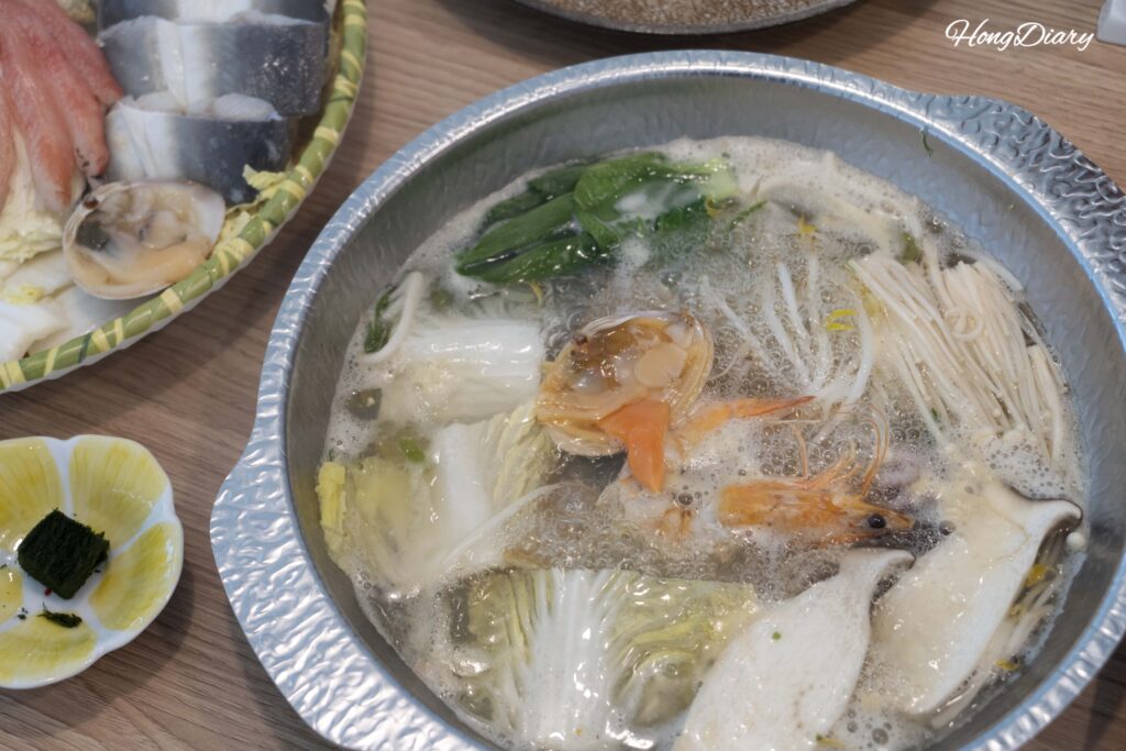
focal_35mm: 50
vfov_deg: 27.0
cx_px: 563
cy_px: 376
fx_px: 1564
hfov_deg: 39.6
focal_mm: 50
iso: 800
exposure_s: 1/160
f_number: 5.6
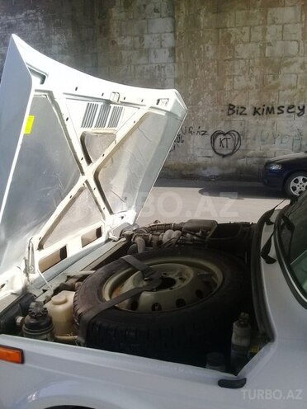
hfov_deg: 45.4
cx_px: 154
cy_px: 204
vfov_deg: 58.4
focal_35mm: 31
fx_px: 367
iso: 50
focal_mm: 3.3
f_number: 2.2
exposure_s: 1/602
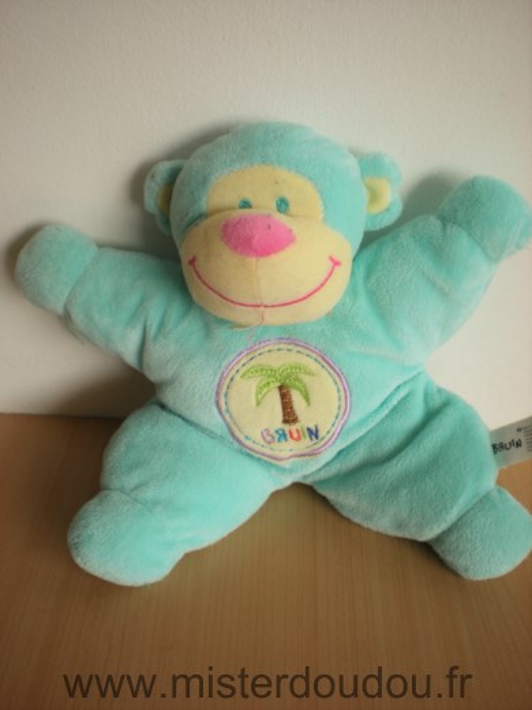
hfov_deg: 37.7
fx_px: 779
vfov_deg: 49.0
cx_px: 266
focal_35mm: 38
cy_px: 355
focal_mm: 6.3
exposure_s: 1/96.8
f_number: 3.1
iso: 64
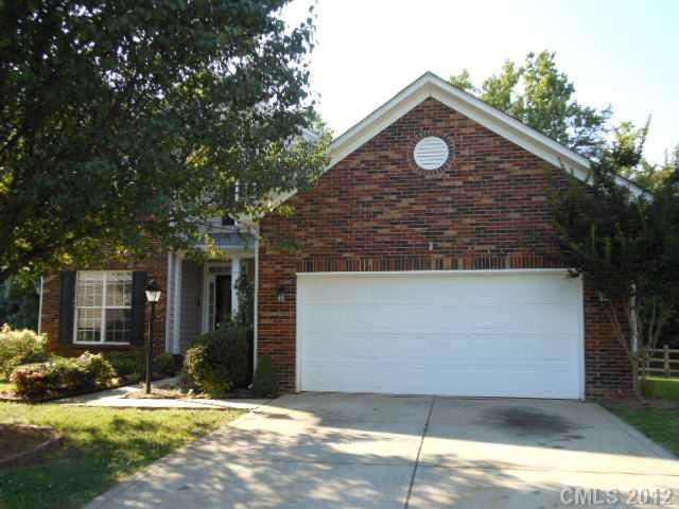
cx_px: 340
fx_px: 569
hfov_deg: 61.7
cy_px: 254
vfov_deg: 48.2
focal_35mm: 29
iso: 80
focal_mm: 5.2
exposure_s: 1/200
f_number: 3.3
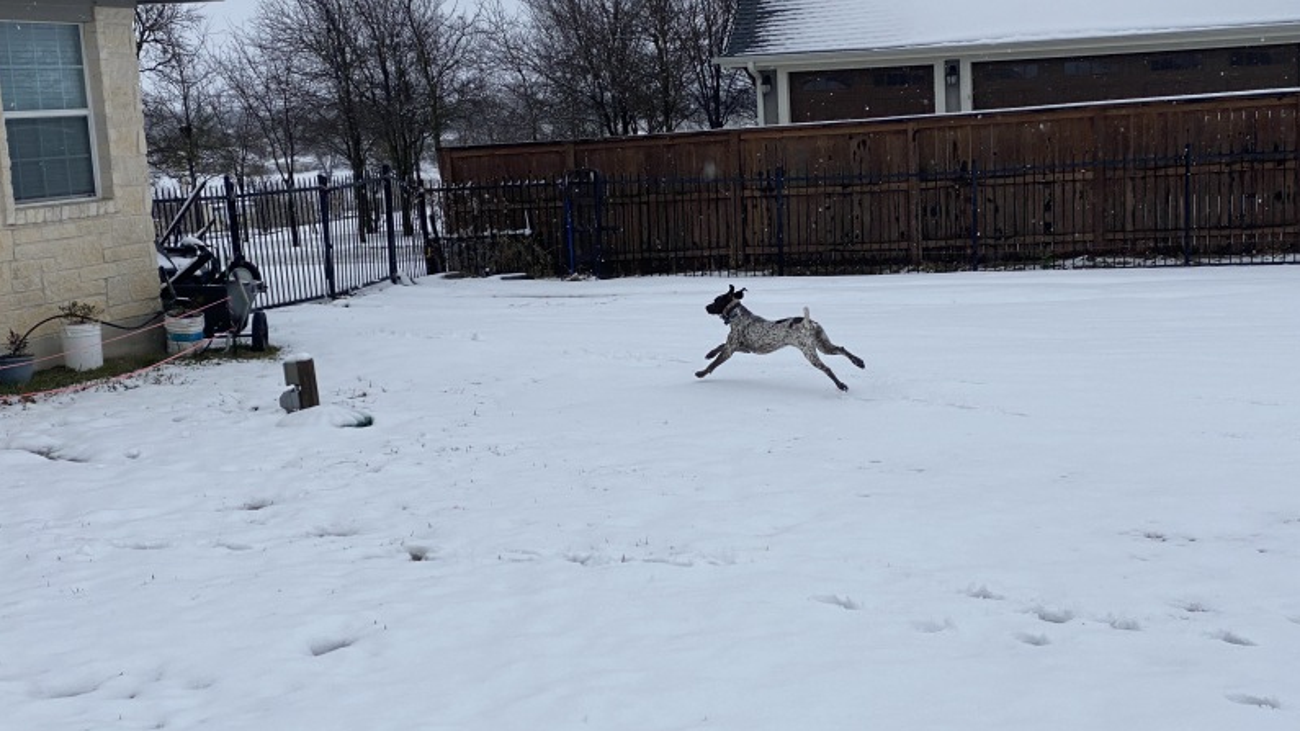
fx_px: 1965
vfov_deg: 21.1
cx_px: 652
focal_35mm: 57
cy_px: 425
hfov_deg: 36.6
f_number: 2
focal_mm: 6
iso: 20
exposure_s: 1/1261
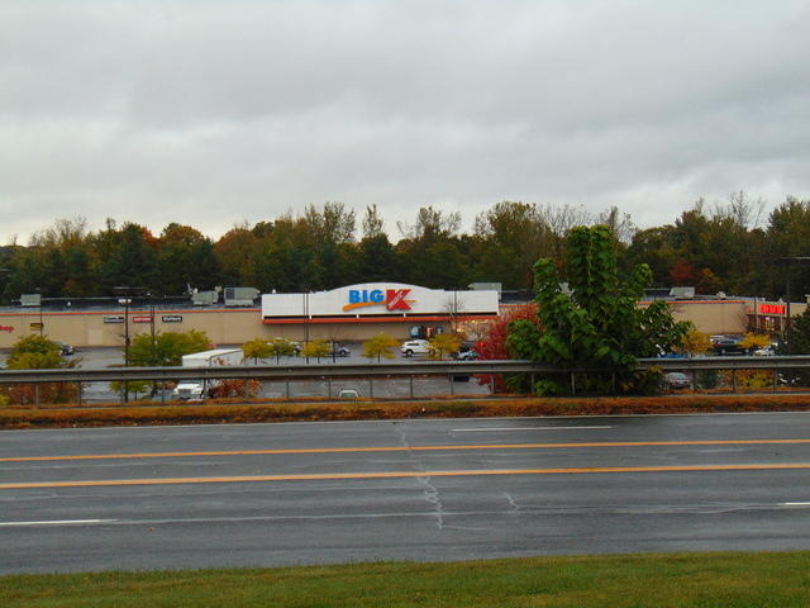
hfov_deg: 27.4
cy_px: 304
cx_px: 405
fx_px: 1661
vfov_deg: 20.7
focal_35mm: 71
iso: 100
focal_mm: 12.8
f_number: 3.7
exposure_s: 1/30
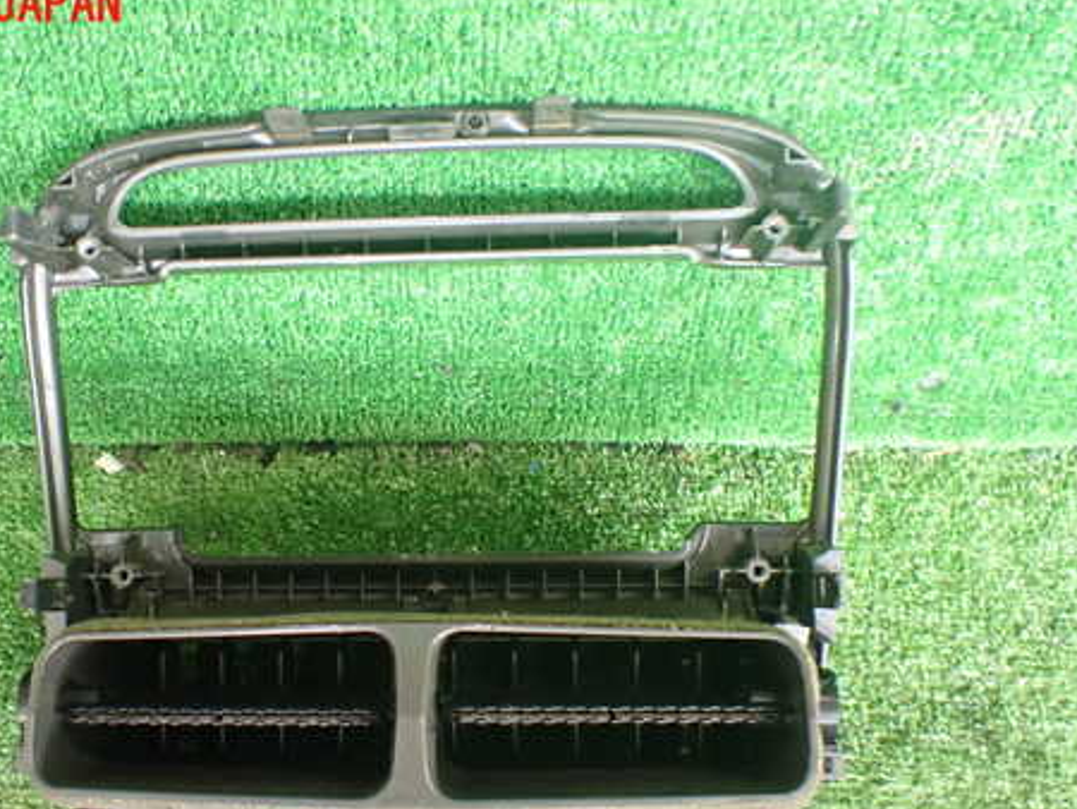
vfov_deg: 35.8
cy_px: 515
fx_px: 1245
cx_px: 404
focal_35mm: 40
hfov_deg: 46.4
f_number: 2.3
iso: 800
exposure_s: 1/100
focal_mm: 5.4
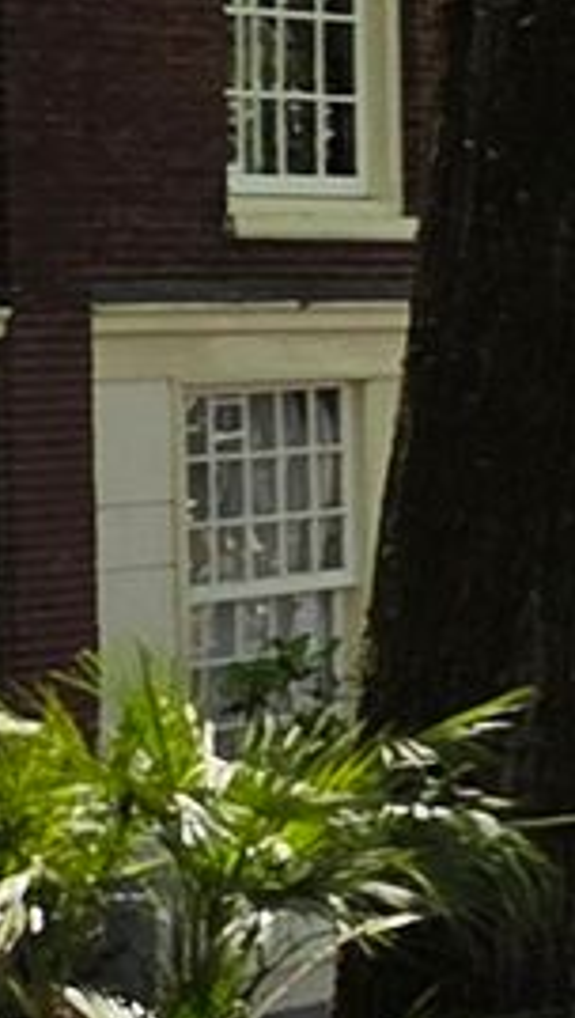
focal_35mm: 186
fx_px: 5024
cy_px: 371
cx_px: 3223
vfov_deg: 11.6
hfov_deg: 4.9
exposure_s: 1/3273
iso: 80
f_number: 1.8
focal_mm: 5.4
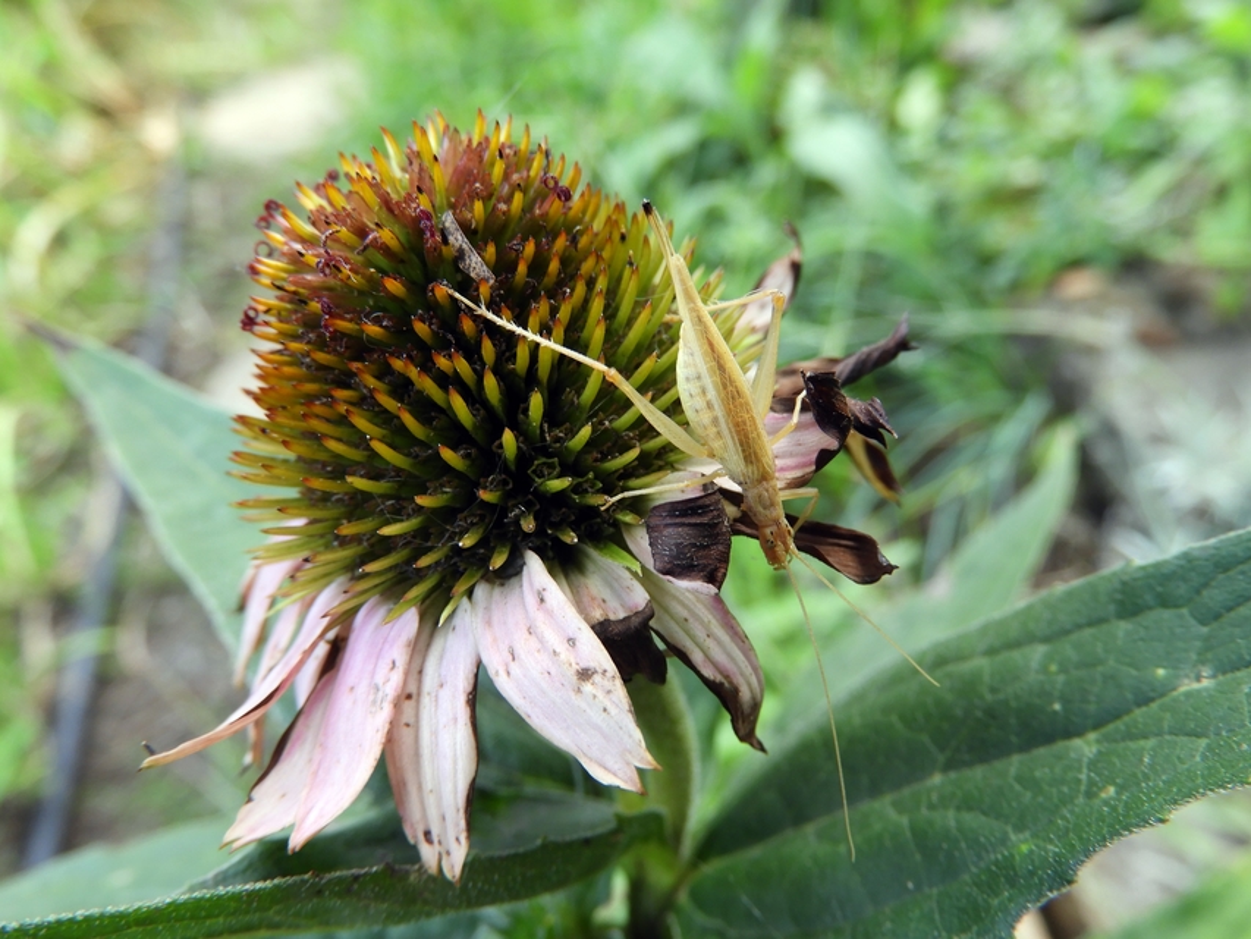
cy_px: 470
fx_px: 1084
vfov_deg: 46.8
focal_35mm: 30
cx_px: 626
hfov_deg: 60.0
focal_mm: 5.4
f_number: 3.5
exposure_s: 1/50
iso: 100
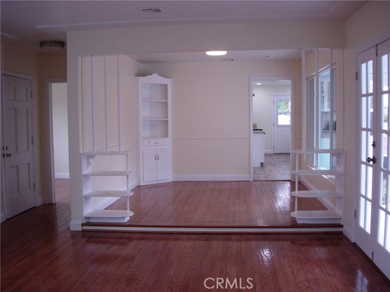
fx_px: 428
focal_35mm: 38
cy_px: 146
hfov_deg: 49.0
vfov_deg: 37.7
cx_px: 195
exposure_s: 1/52.2
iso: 64
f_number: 2.8
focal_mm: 7.8
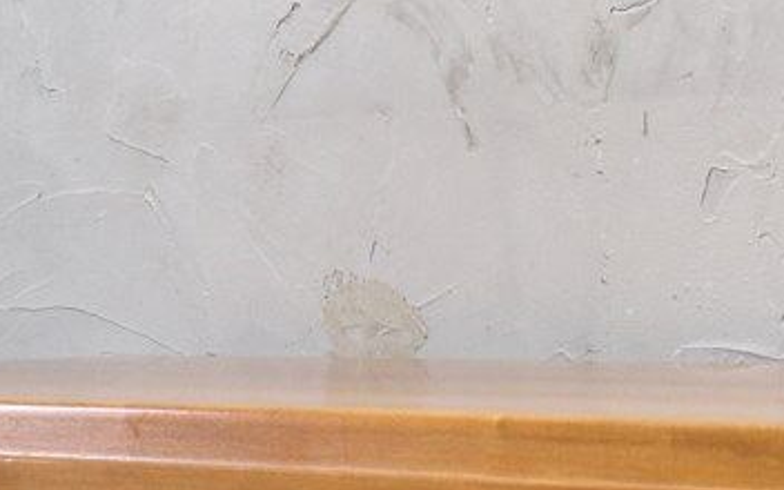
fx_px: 3013
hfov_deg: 14.8
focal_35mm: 141
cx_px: 537
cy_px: 568
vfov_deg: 9.2
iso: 400
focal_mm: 26
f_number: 8
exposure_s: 1/8
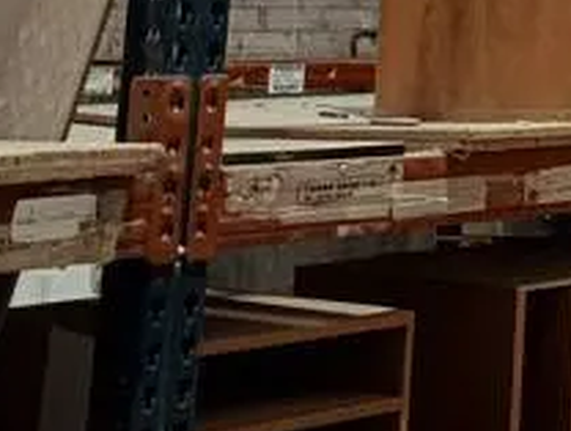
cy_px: -220
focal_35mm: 110
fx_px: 1819
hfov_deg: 13.5
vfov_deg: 12.8
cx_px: 1331
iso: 1250
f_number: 1.7
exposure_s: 1/25
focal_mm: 6.11
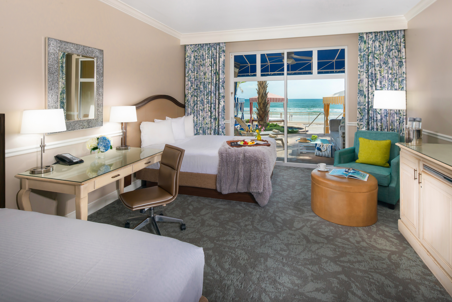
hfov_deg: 86.9
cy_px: 151
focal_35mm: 19
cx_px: 226
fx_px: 239
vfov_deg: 64.6
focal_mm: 19
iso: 640
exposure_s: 1/250
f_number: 16
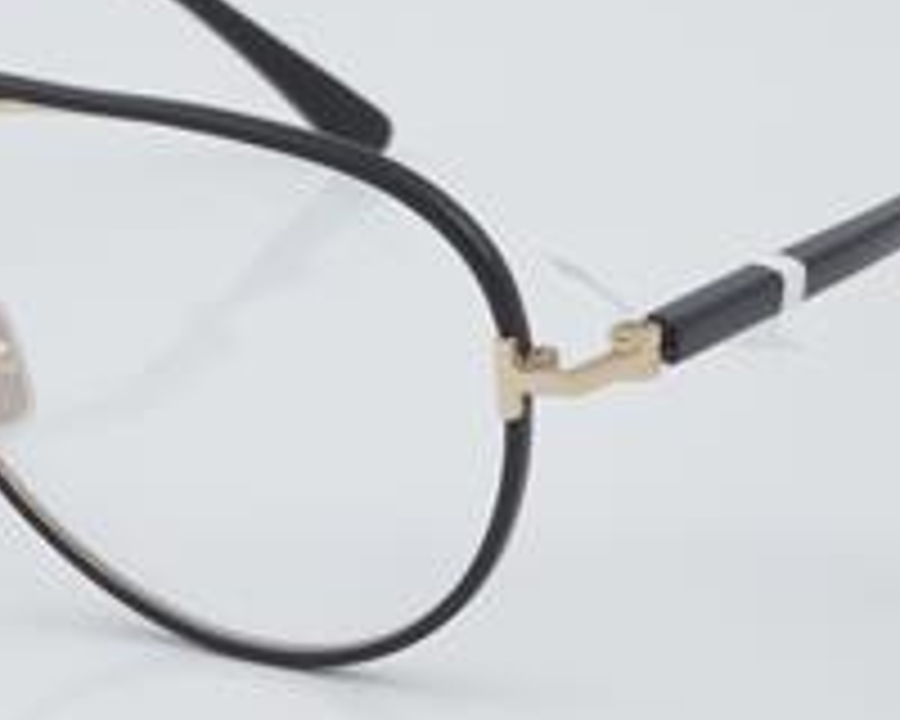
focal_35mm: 155
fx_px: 4127
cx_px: 216
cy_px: 324
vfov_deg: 10.0
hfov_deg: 12.4
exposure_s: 1/3
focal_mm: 55
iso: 100
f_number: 32
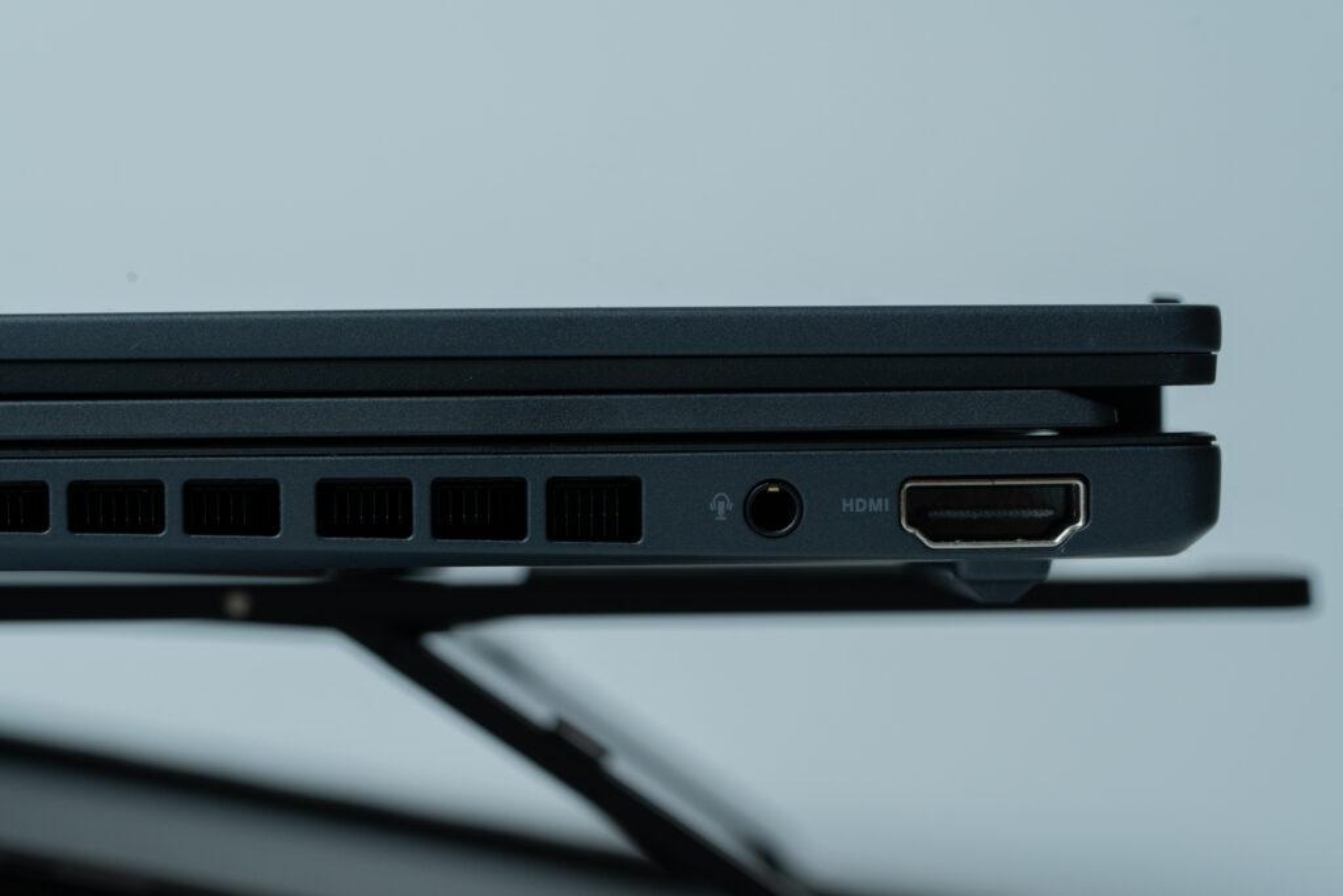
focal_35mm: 90
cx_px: 672
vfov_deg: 15.2
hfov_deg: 22.6
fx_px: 3358
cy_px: 448
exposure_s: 1/50
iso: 640
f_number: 8
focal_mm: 90
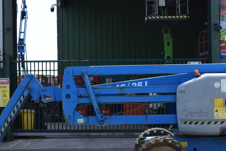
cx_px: 95
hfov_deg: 24.1
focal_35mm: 84
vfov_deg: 16.3
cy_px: 96
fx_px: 528
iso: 200
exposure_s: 1/250
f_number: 8
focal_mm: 24
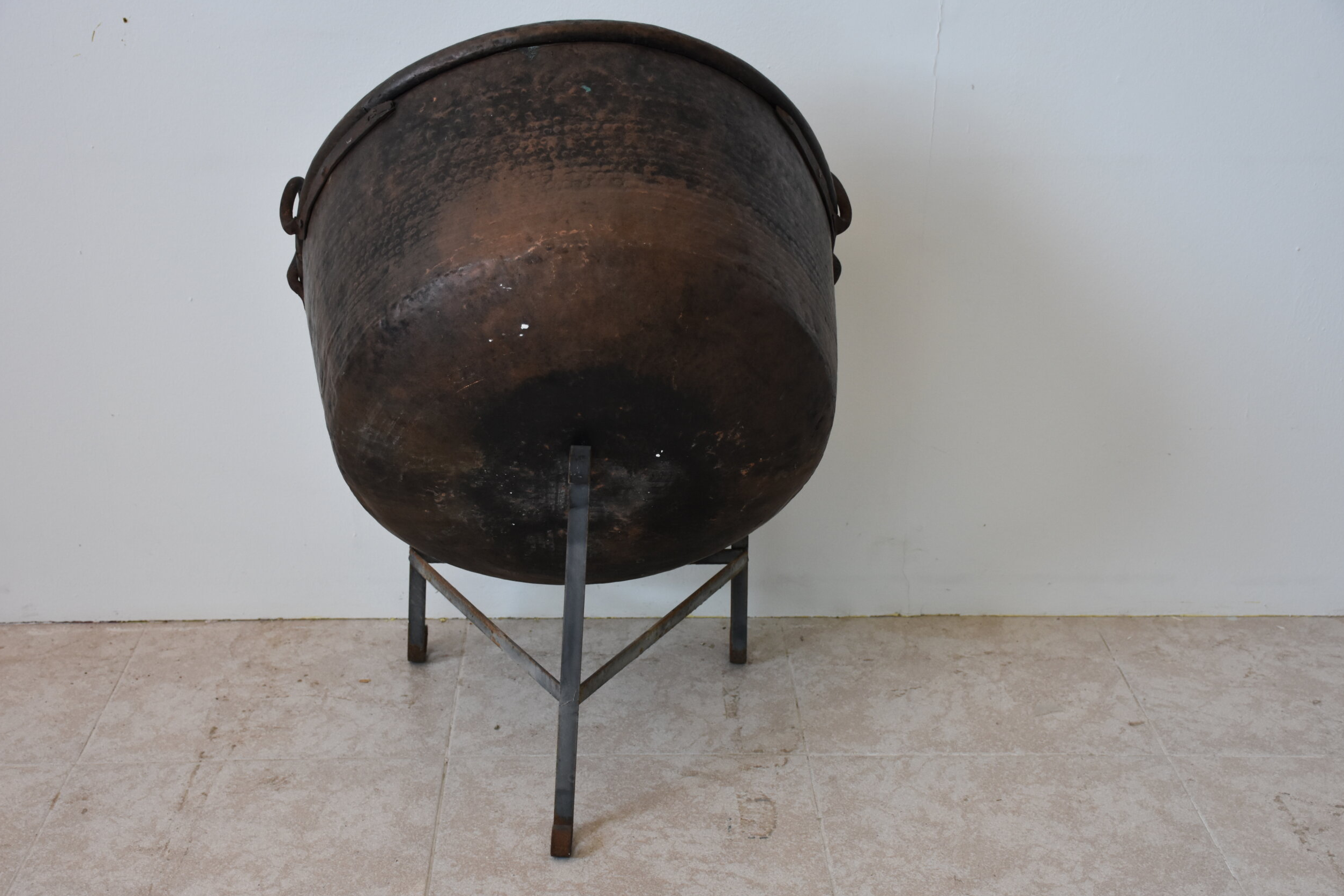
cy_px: 448
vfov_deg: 27.5
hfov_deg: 40.3
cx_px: 665
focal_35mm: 49
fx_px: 1829
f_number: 4.5
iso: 800
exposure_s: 1/80
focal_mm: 32
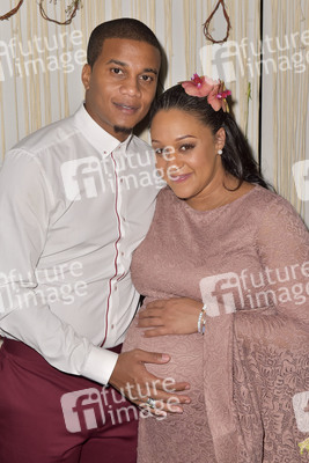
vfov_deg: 36.2
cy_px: 232
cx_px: 154
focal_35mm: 55
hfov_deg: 24.6
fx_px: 707
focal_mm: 55
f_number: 6.3
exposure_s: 1/320
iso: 1000
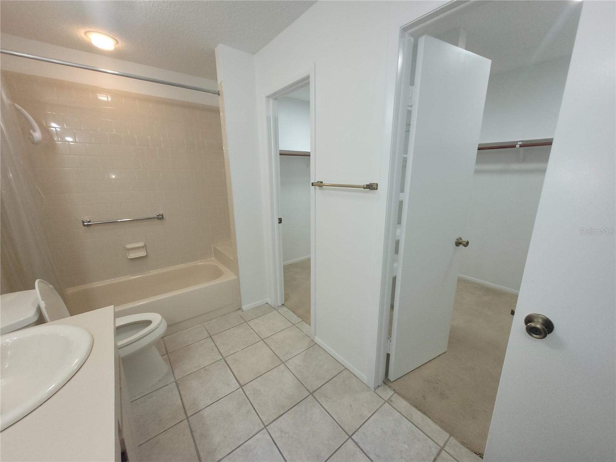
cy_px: 231
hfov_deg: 106.2
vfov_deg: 89.9
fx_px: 231
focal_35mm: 13
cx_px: 308
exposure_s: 1/60
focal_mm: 1.74
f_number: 2.2
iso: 80
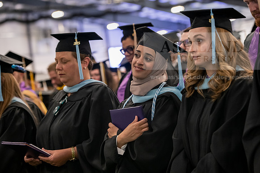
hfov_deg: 19.5
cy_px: 86
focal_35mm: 105
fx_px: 758
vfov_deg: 13.0
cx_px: 130
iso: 2500
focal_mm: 105
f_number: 4
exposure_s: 1/200
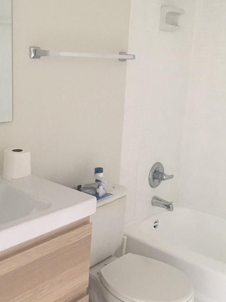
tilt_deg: -14.9
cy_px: 159
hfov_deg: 32.7
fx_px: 383
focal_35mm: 44
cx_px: 88
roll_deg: -3.7
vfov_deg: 42.9
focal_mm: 4.15
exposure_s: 1/15
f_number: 2.2
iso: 40
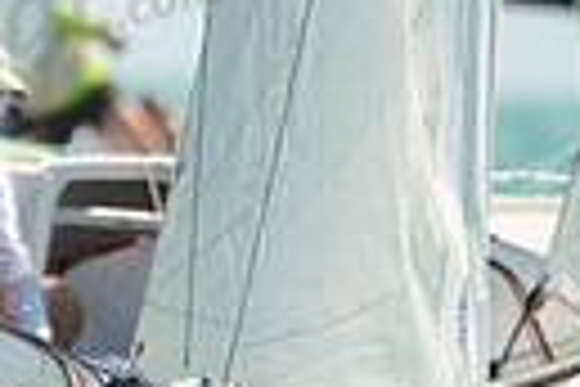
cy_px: 349
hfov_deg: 1.1
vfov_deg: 0.8
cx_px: -638
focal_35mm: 1803
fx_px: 29046
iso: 200
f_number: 5
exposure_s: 1/1000
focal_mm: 400
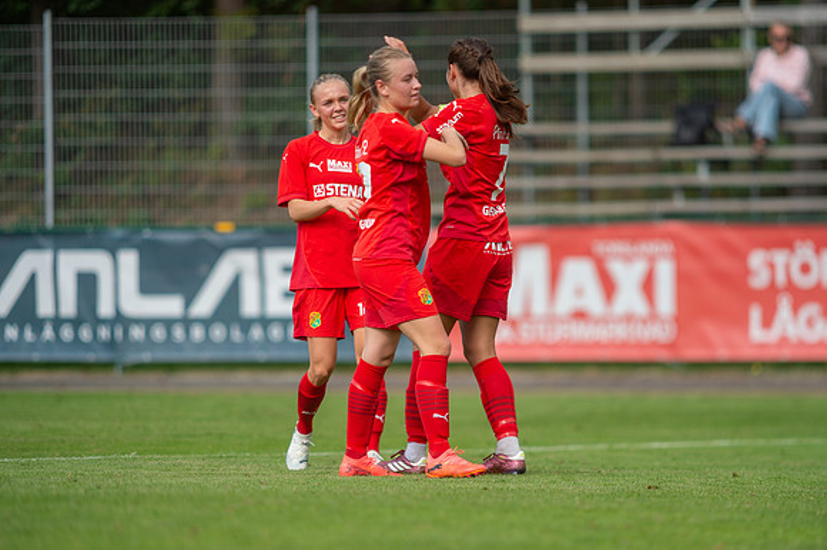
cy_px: 275
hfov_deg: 4.9
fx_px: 9642
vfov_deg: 3.3
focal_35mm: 420
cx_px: 414
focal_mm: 420
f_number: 4
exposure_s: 1/1250
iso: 220
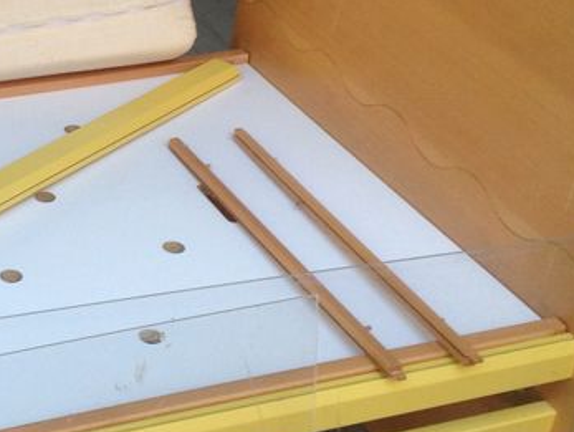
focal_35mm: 95
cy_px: 142
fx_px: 1577
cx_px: -35
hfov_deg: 19.8
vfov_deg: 15.6
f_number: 2.4
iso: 64
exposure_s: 1/60
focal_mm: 4.12
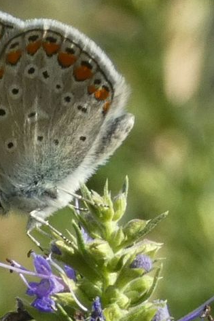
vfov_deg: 6.9
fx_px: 2677
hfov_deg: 4.6
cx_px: 59
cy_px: 157
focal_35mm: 300
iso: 250
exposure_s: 1/250
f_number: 5.4
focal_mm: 28.8
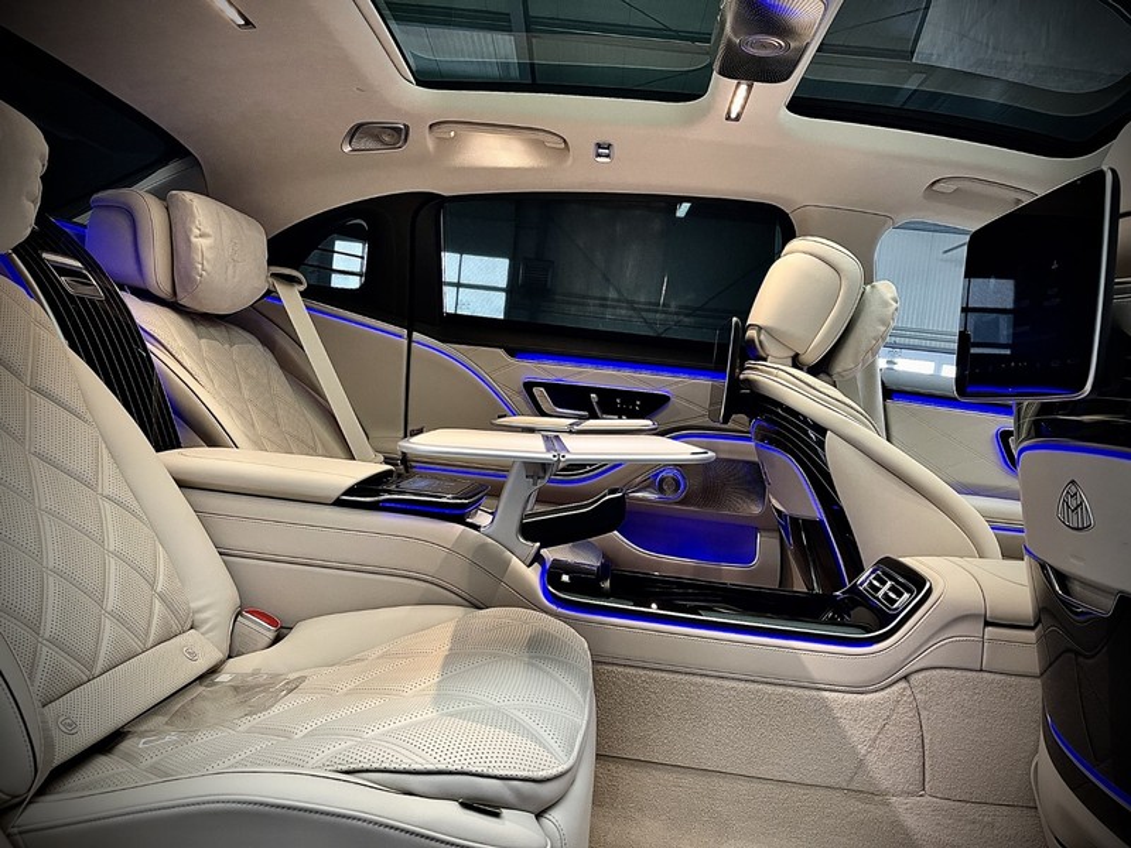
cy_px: 424
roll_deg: -6.1
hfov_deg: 67.3
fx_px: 849
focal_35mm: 26
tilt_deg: -4.0
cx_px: 566
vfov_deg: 53.1
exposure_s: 1/50
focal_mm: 5.1
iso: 320
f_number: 1.6
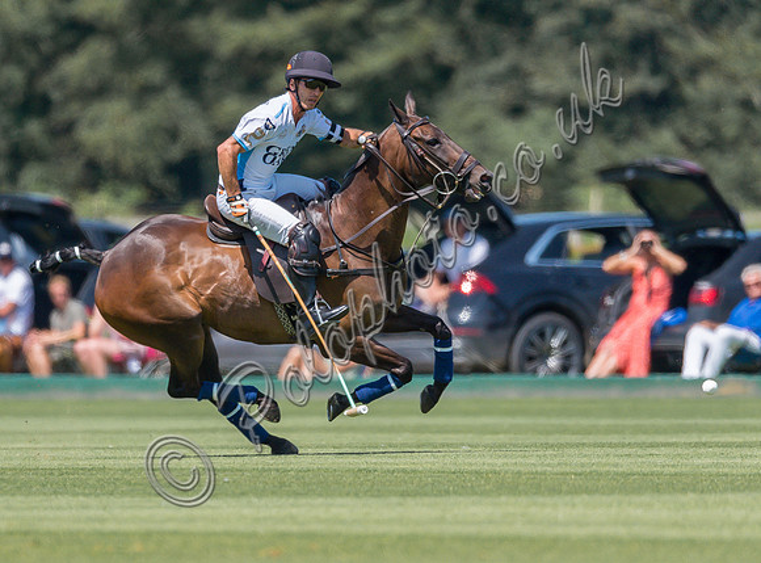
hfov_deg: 2.0
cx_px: 165
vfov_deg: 1.5
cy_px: 338
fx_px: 21762
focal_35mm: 995
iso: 320
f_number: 4
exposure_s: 1/4000
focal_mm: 500
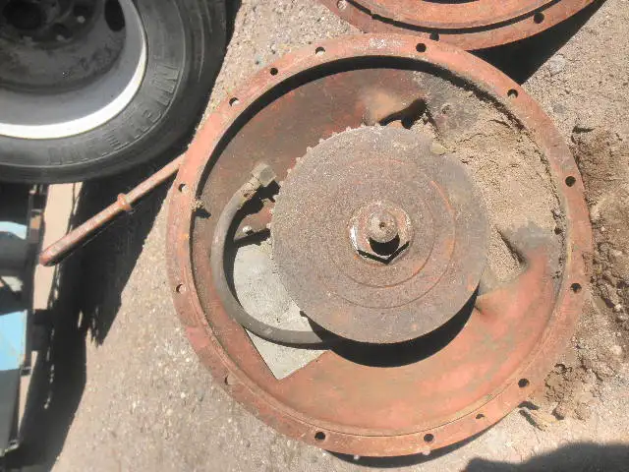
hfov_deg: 63.4
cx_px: 314
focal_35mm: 28
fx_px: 509
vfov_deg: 49.7
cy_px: 236
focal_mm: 5
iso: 64
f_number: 8.5
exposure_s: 1/100
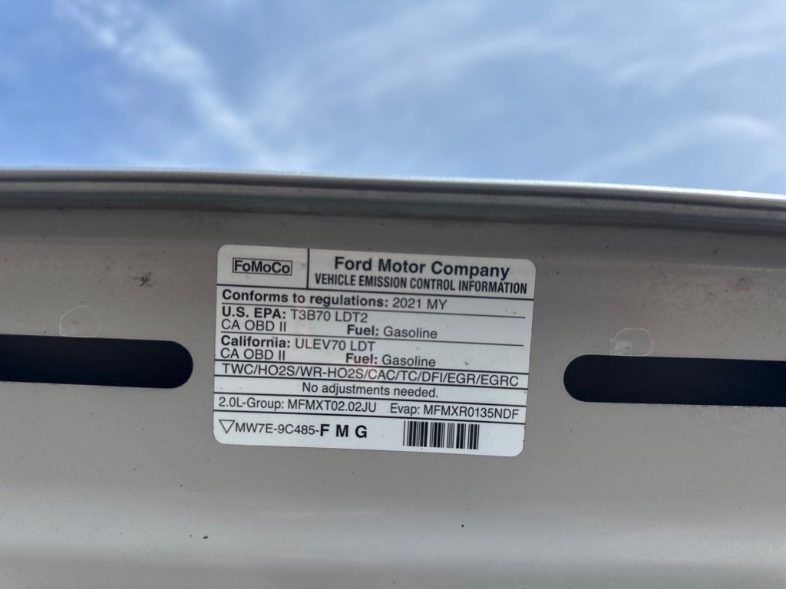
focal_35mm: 24
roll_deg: -1.2
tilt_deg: +36.8
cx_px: 393
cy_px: 294
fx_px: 545
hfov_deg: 71.6
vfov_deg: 56.8
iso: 80
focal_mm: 6.86
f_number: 1.78
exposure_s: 1/3717
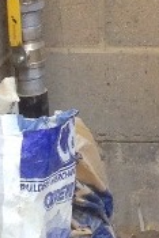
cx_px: 334
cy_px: -222
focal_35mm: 235
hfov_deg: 5.7
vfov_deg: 8.4
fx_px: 1554
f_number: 2.4
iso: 64
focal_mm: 4.12
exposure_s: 1/60
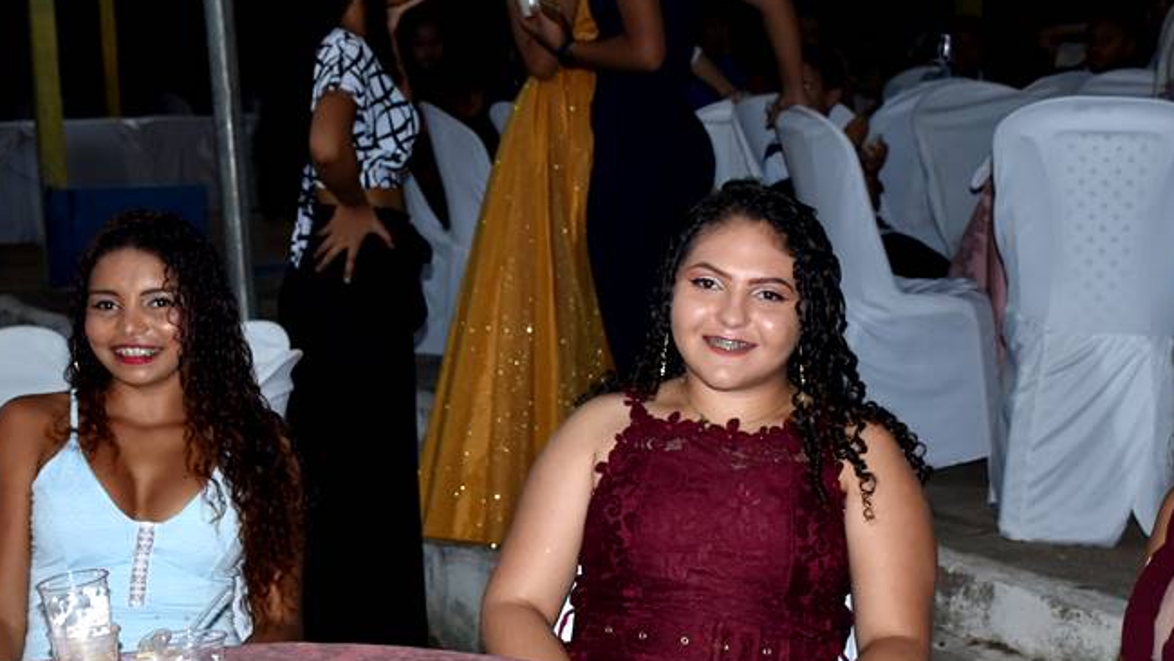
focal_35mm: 87
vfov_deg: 13.8
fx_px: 2709
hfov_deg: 24.4
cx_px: 486
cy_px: 538
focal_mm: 30
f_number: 4
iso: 640
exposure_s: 1/80
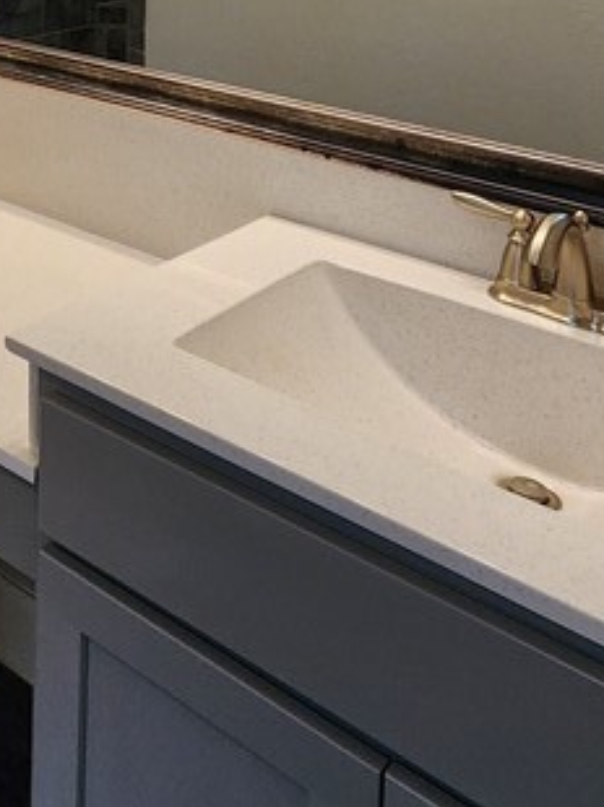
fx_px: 1002
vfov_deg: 35.2
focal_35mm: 43
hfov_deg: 27.4
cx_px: -203
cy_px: -148
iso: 160
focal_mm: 2.2
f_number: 2.2
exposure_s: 1/60
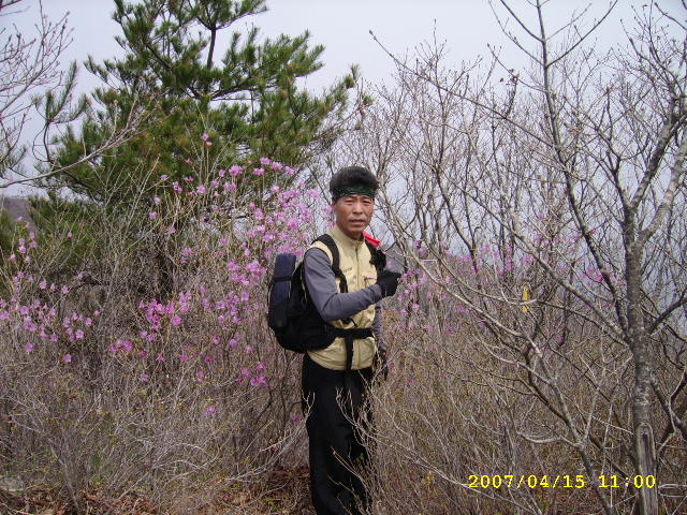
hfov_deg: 52.6
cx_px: 344
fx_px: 695
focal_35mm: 35
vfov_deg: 40.7
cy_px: 258
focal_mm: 5.95
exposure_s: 1/353
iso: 50
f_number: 5.8
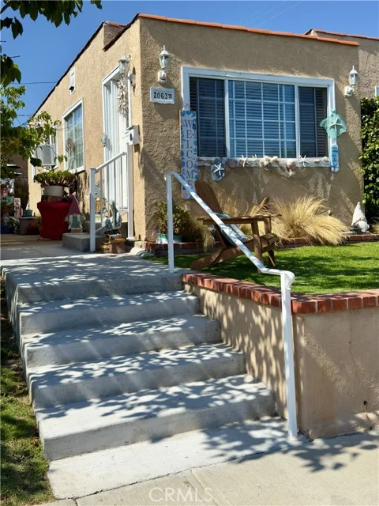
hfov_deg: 40.7
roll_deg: +1.5
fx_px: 511
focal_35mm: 35
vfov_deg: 52.6
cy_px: 253
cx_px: 190
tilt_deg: -3.7
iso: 100
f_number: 1.78
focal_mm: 6.76
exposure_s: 1/6849
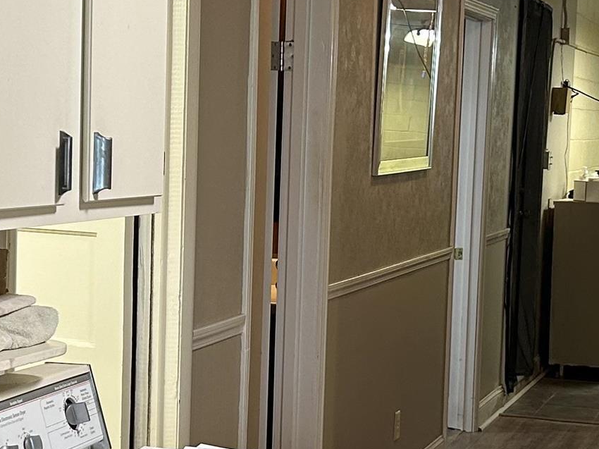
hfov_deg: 20.9
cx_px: 260
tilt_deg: -6.3
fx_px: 1626
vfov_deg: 15.7
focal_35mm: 94
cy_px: 283
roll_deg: -1.1
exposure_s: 1/60
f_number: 1.5
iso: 100
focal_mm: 5.7
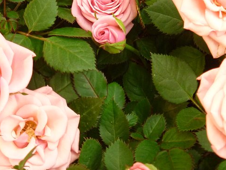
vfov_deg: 19.5
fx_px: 483
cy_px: 13
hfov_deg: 26.2
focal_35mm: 74
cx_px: 144
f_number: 3.5
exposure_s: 1/13
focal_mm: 6.3
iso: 200
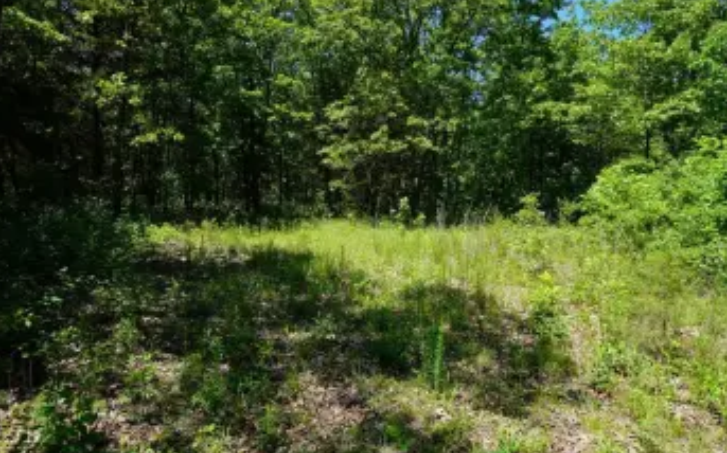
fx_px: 388
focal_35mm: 20
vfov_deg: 60.5
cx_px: 367
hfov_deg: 86.3
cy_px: 207
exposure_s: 1/100
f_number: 7.1
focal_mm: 11
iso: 100
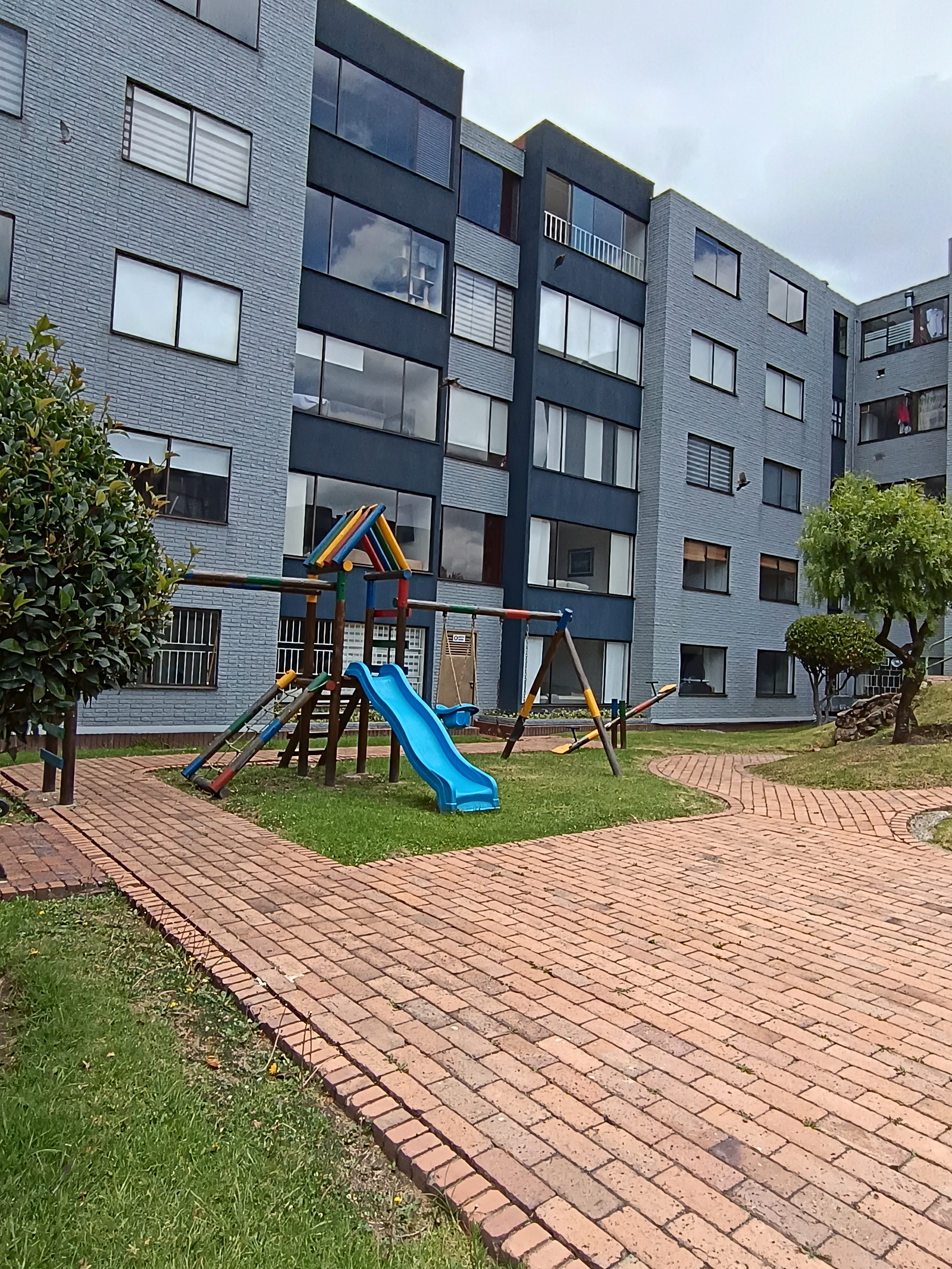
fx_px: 587
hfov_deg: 78.1
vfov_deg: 94.5
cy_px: 634
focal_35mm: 16
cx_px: 476
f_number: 2.2
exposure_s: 1/716
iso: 51
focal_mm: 1.66
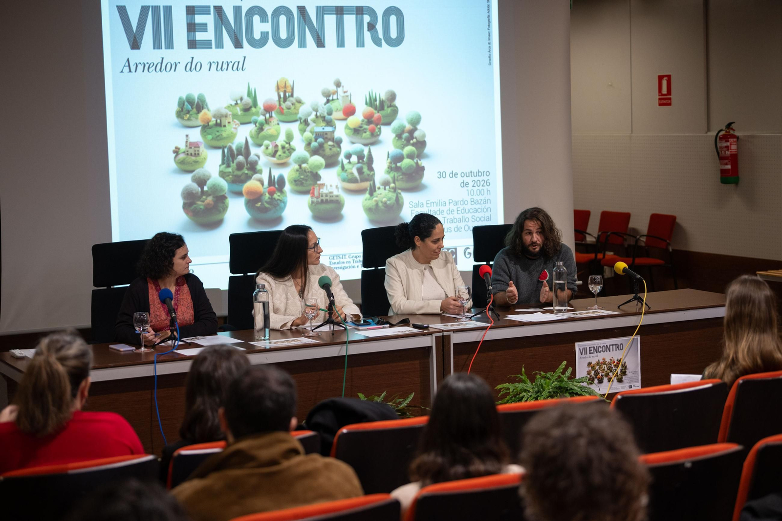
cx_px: 391
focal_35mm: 70
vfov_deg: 19.4
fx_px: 1520
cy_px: 260
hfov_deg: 28.8
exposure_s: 1/125
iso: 800
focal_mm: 70
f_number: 2.8
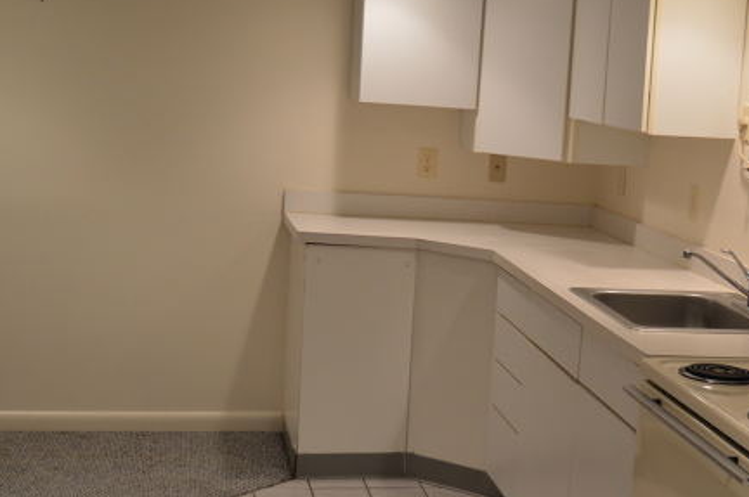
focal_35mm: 64
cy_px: 309
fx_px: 1329
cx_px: 581
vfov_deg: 21.2
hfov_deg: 30.8
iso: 640
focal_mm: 23
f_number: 3.8
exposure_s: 1/60
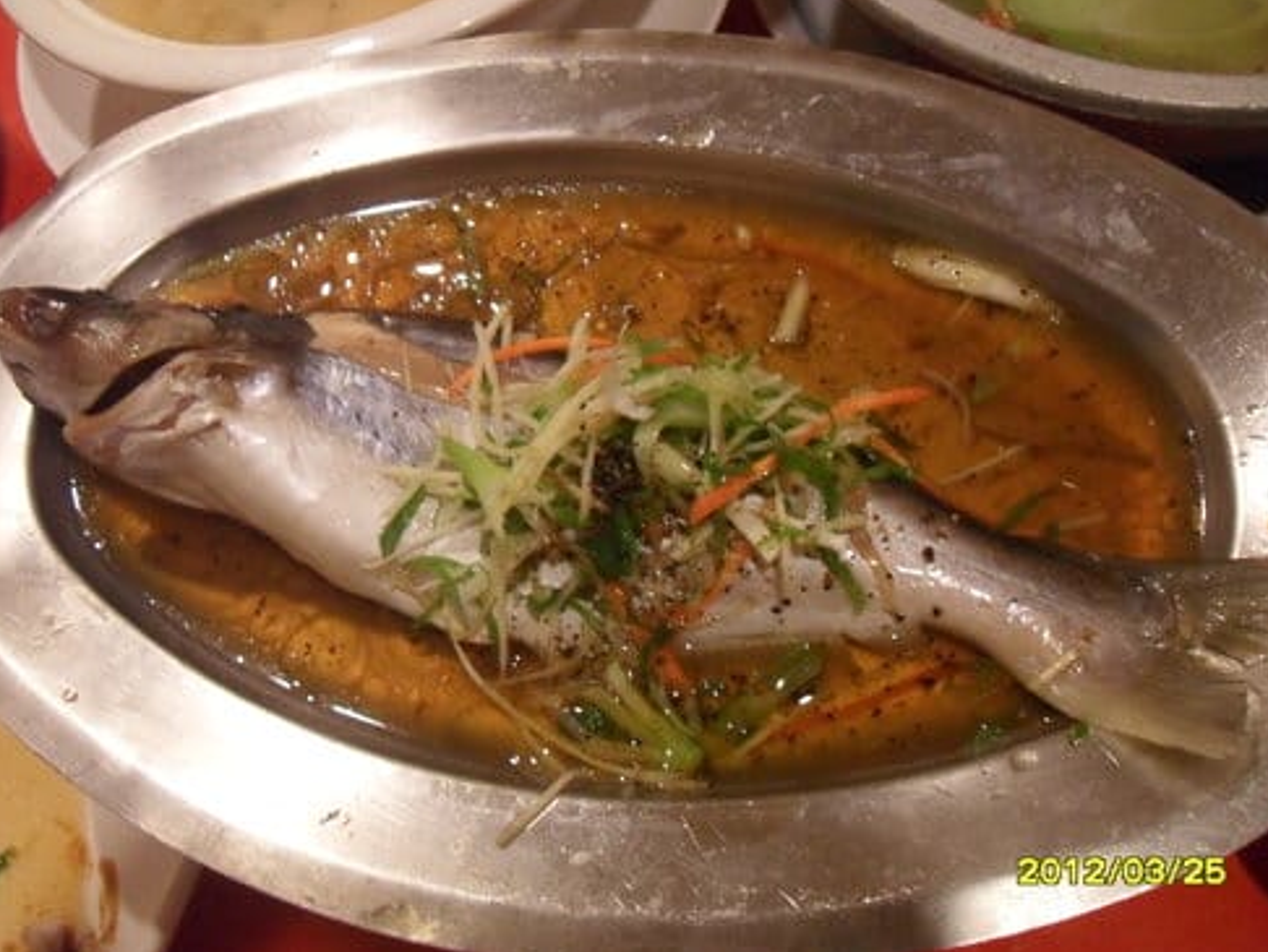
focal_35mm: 36
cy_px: 476
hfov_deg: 51.3
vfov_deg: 39.7
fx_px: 1319
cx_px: 626
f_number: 2.8
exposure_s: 1/30
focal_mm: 6.2
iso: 400
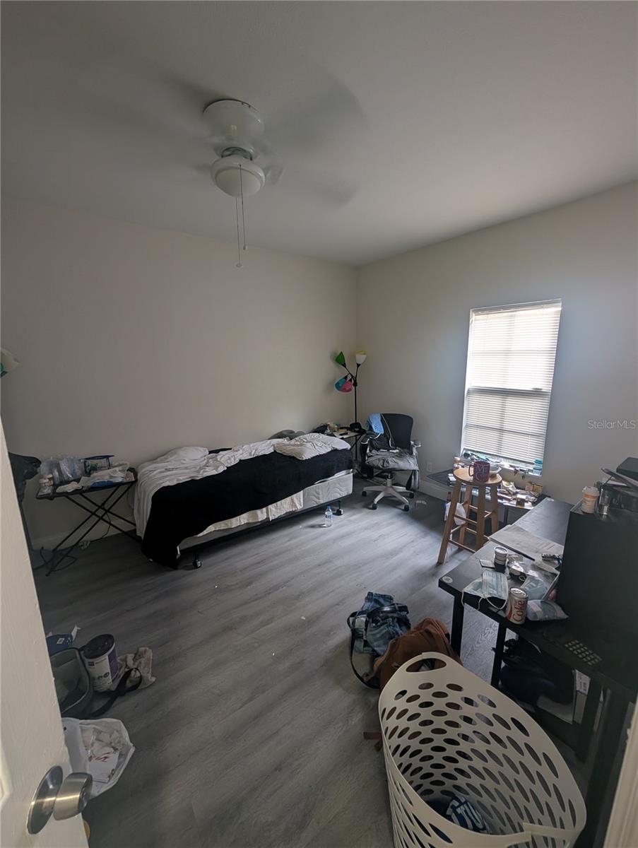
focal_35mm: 12
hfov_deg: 94.6
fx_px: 294
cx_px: 319
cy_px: 424
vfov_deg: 110.5
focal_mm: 2.02
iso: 87
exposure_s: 1/30
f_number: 1.7
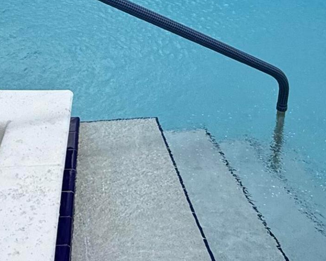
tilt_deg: -15.8
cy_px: -19
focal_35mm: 56
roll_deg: -4.5
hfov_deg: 33.6
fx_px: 540
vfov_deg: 25.4
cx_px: 160
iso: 50
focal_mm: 2.22
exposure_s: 1/2506
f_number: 2.2
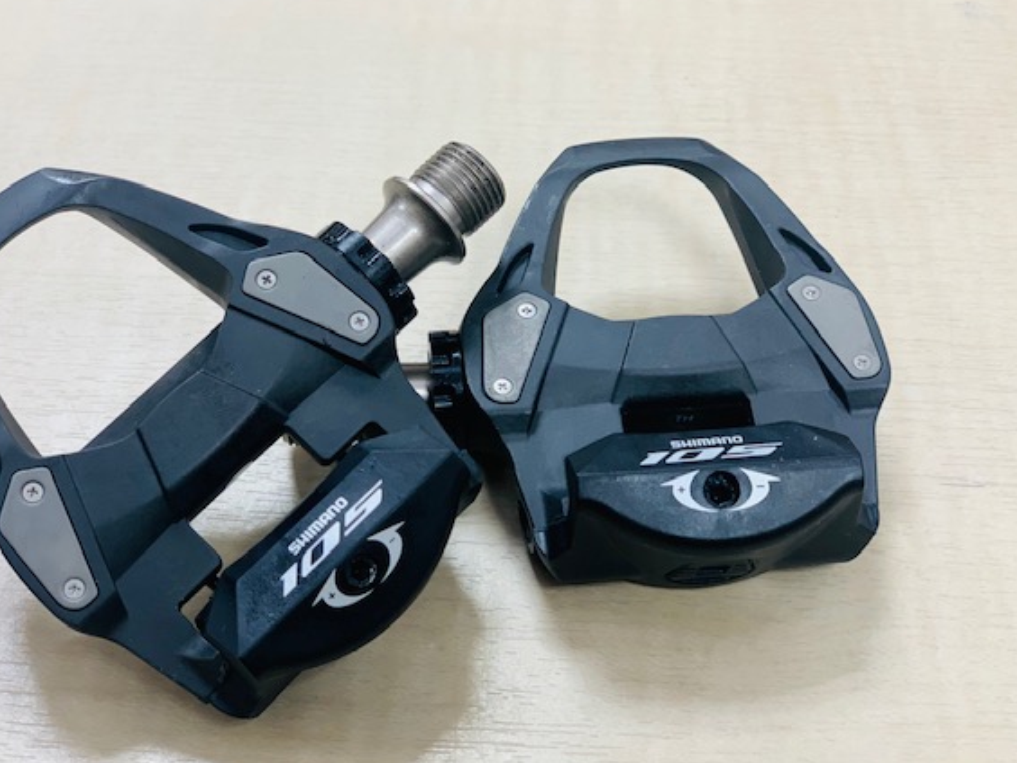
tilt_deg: -46.4
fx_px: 1733
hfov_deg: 32.7
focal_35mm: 59
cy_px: 406
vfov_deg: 24.8
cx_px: 445
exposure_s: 1/122
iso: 100
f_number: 2.4
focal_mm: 6
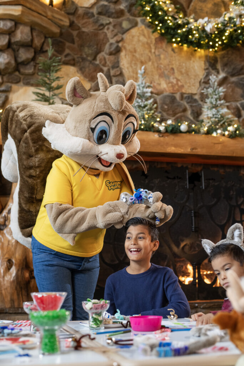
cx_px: 122
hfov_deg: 27.0
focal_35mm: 50
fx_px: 508
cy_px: 183
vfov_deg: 39.6
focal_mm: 50
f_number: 3.2
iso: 1000
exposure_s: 1/100
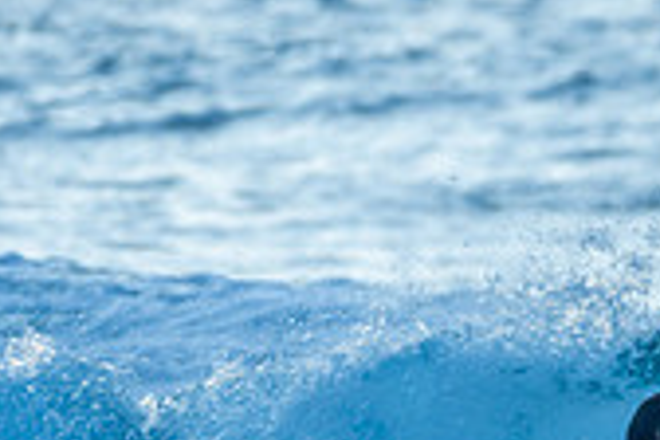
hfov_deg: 0.8
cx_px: 573
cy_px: 510
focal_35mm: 2709
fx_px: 49661
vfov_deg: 0.5
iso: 110
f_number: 5.6
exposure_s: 1/320
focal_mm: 500
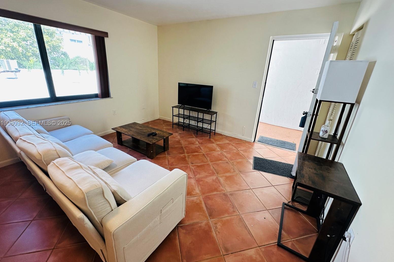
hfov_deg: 100.4
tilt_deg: -17.2
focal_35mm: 15
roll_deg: -2.2
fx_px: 164
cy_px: 124
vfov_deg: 77.2
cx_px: 195
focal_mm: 2.22
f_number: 2.2
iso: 160
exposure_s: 1/120
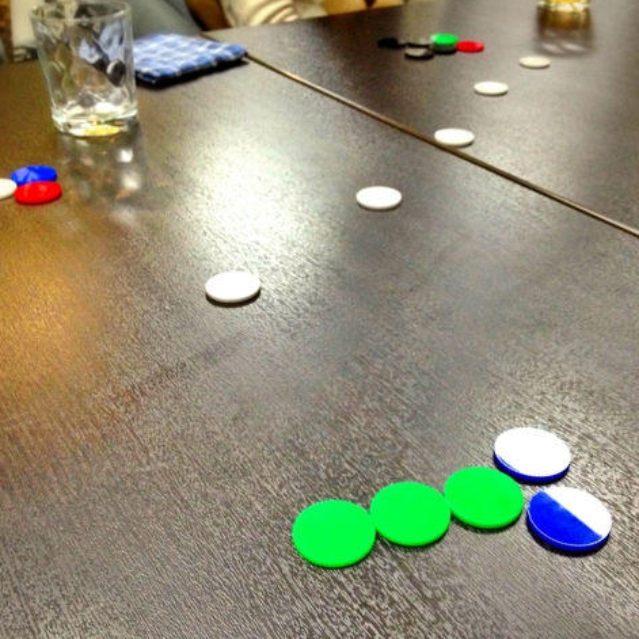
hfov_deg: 40.0
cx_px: 346
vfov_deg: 40.0
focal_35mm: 42
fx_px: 877
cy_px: 317
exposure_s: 1/20
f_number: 2.4
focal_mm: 4.28
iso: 250
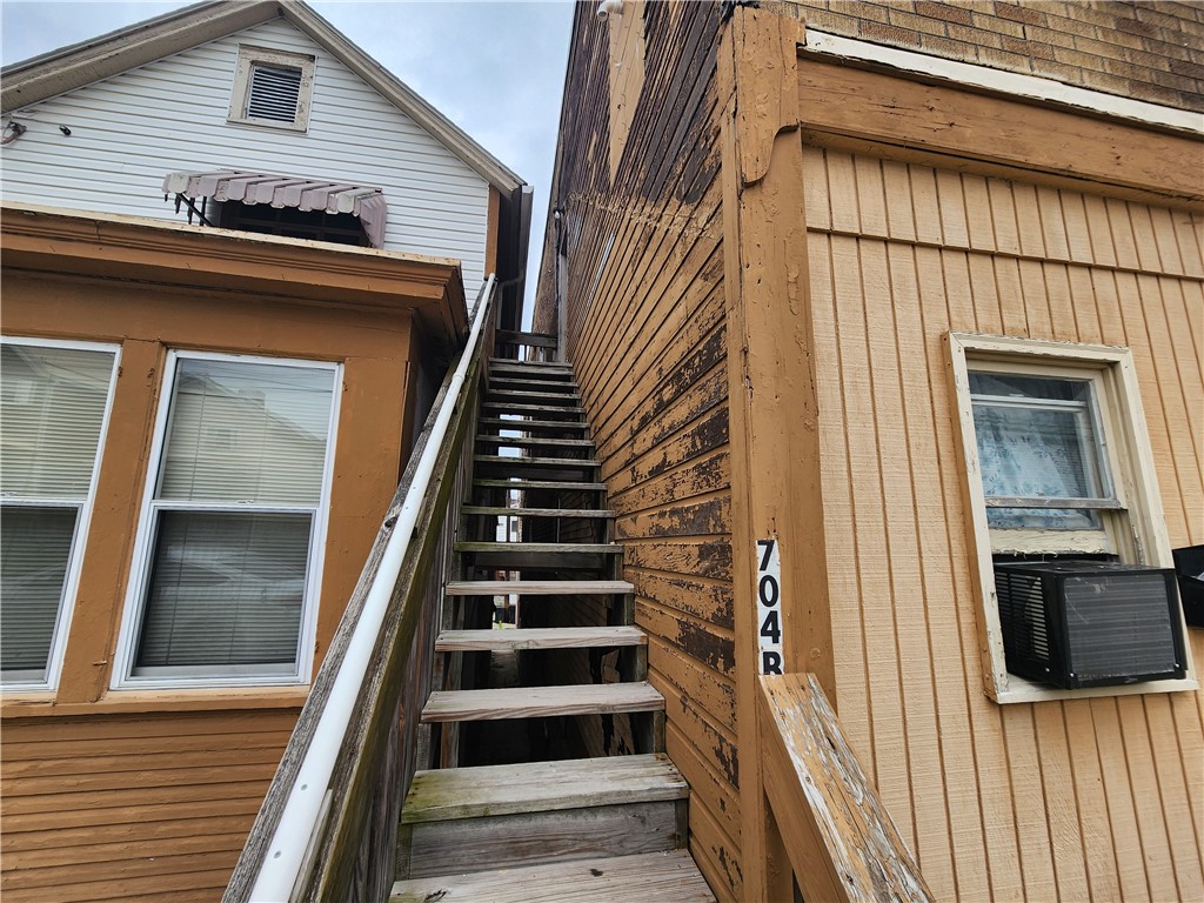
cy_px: 452
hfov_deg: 106.2
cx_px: 602
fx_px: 452
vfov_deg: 89.9
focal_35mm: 13
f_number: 2.2
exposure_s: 1/942
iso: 50
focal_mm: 2.2
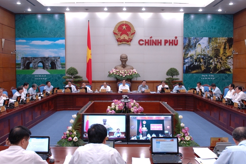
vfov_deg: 36.8
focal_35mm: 36
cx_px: 123
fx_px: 246
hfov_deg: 53.2
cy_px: 82
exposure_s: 1/50
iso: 640
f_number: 4
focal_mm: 24
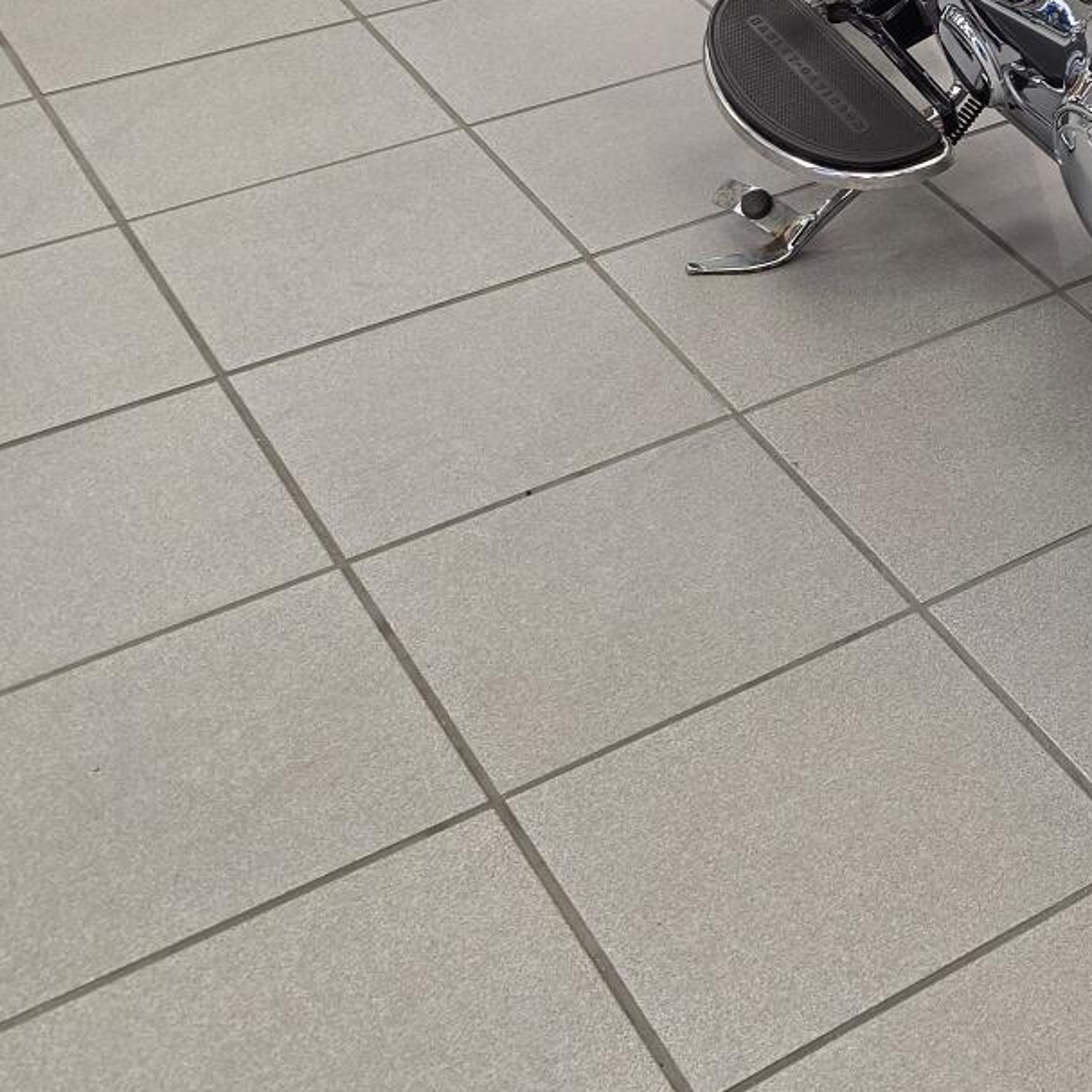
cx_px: 1479
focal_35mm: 67
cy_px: -131
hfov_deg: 22.5
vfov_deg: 24.0
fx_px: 2391
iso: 160
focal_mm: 6.25
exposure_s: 1/120
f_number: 1.7
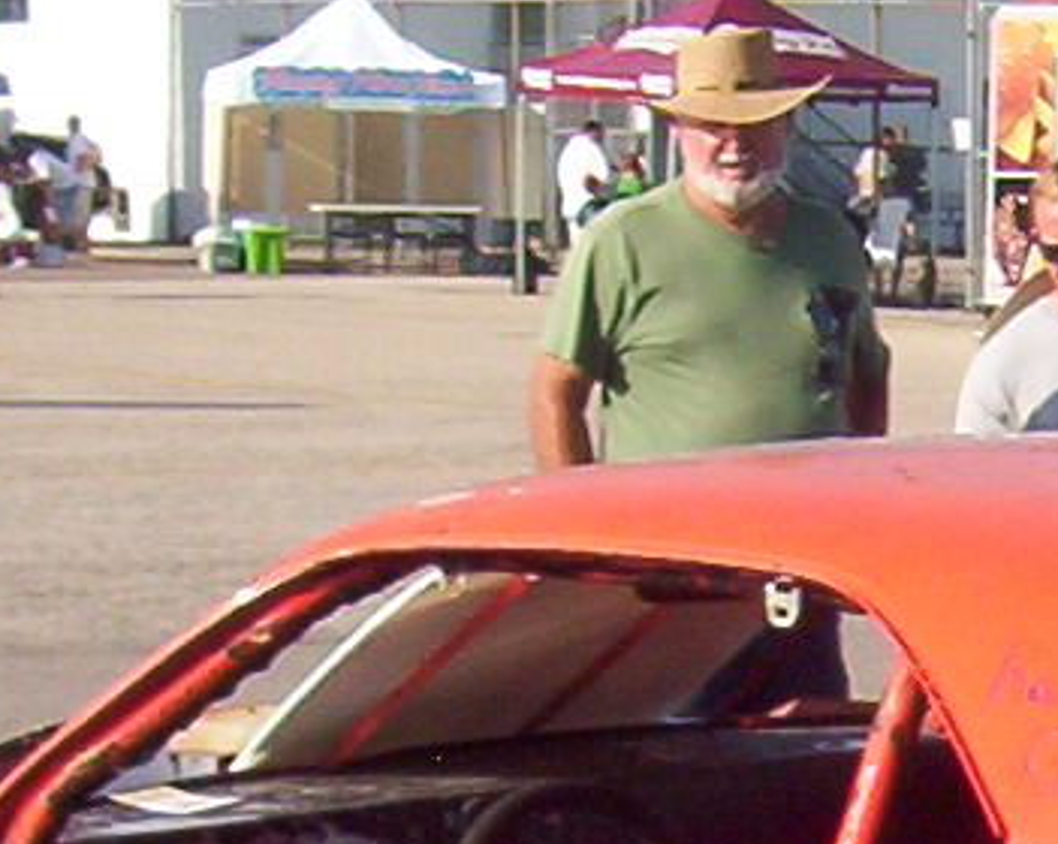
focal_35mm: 164
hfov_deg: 11.6
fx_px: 5130
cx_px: 1173
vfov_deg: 9.2
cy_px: 1224
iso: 100
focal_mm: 5.54
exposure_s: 1/628
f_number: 5.24
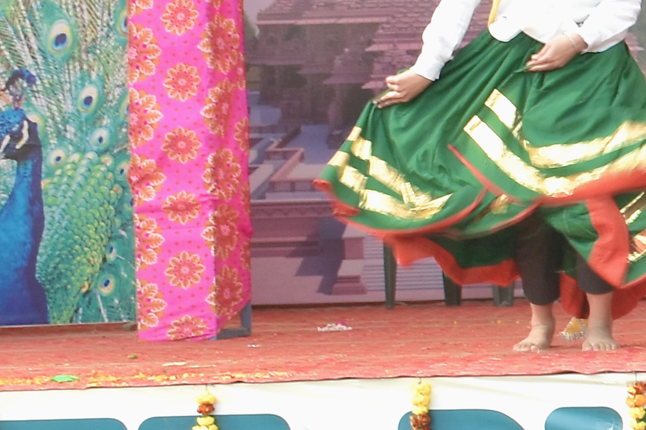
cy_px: 146
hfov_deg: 7.3
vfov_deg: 5.2
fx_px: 4736
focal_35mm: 264
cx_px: 1625
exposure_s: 1/125
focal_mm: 32
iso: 160
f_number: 7.1
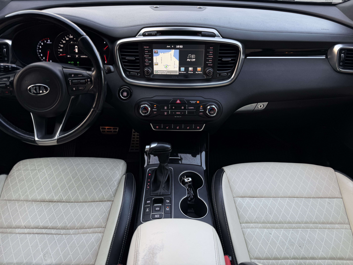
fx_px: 245
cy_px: 132
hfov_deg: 71.6
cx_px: 176
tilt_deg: -38.5
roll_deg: -1.6
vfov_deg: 56.8
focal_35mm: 24
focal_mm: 6.76
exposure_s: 1/121
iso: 80
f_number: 1.78
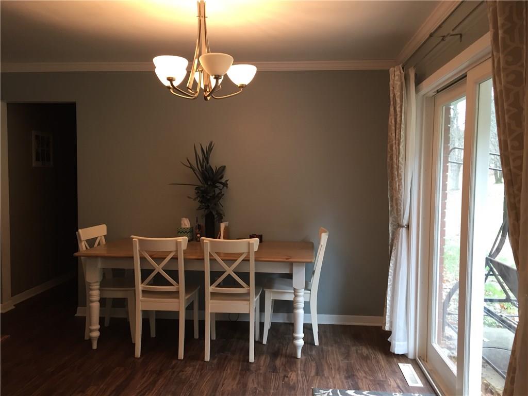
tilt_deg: -2.8
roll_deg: -1.5
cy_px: 198
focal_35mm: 29
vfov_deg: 48.2
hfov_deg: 61.7
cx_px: 264
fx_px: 442
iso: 64
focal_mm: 4.15
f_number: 2.2
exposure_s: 1/30
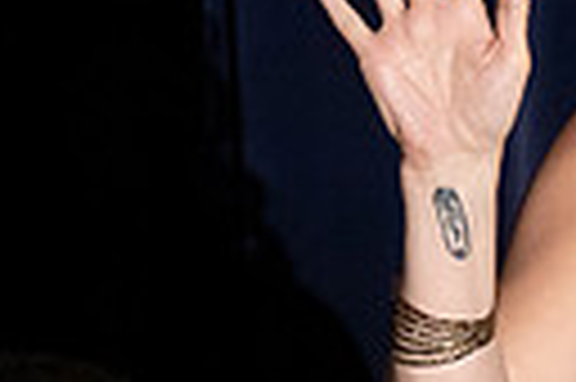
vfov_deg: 1.3
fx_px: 16283
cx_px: 590
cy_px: 229
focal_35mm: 1019
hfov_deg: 2.0
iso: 2500
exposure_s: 1/200
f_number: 5
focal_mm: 150
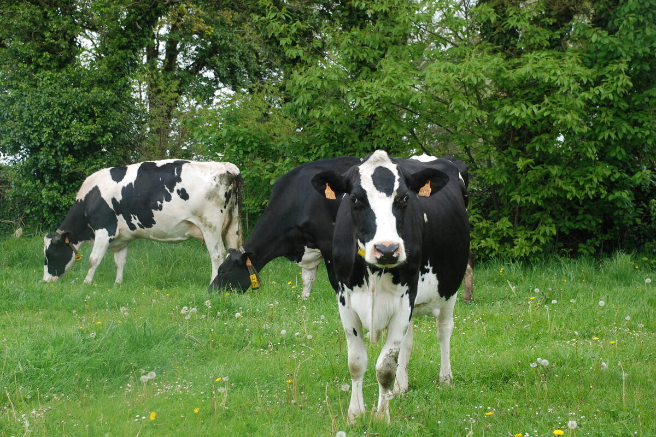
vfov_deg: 17.5
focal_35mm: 78
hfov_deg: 26.0
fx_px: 1421
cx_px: 328
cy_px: 218
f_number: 5.6
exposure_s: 1/125
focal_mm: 52
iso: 200
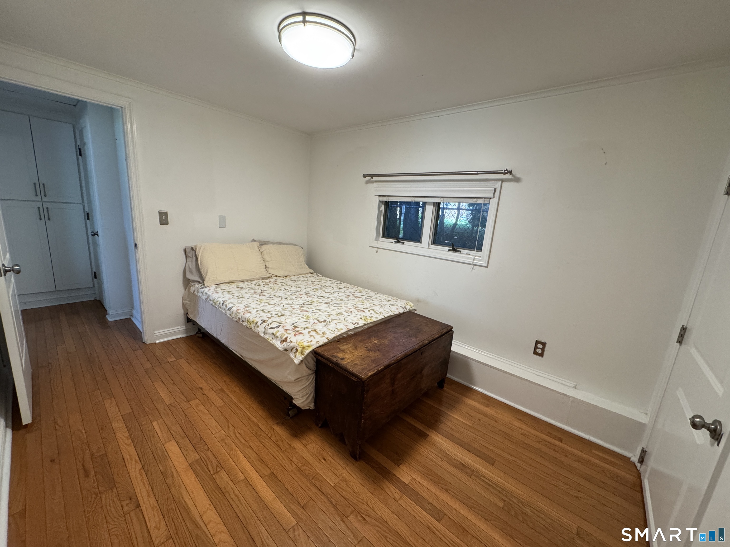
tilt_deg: -12.2
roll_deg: -4.0
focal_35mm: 14
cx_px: 365
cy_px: 274
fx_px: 295
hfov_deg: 102.1
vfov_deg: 85.7
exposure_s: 1/120
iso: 250
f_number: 2.2
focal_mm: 2.22
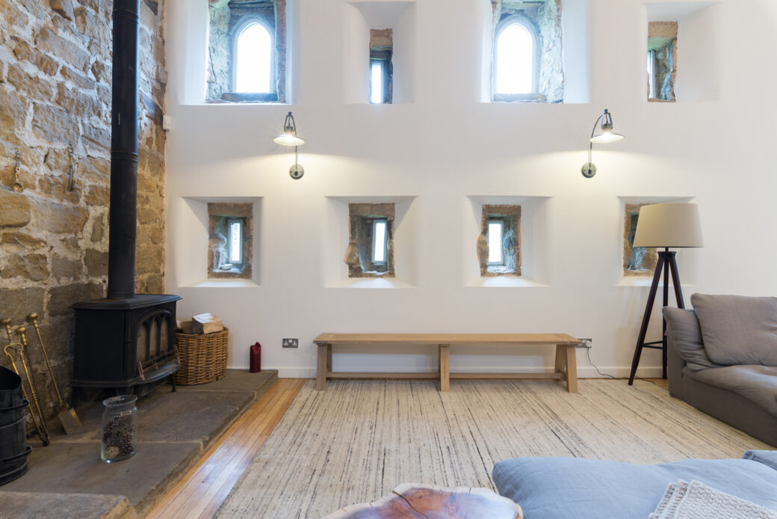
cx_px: 388
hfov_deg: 86.9
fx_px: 410
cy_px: 260
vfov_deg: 64.6
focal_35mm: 19
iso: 200
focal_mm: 19
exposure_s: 1
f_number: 9
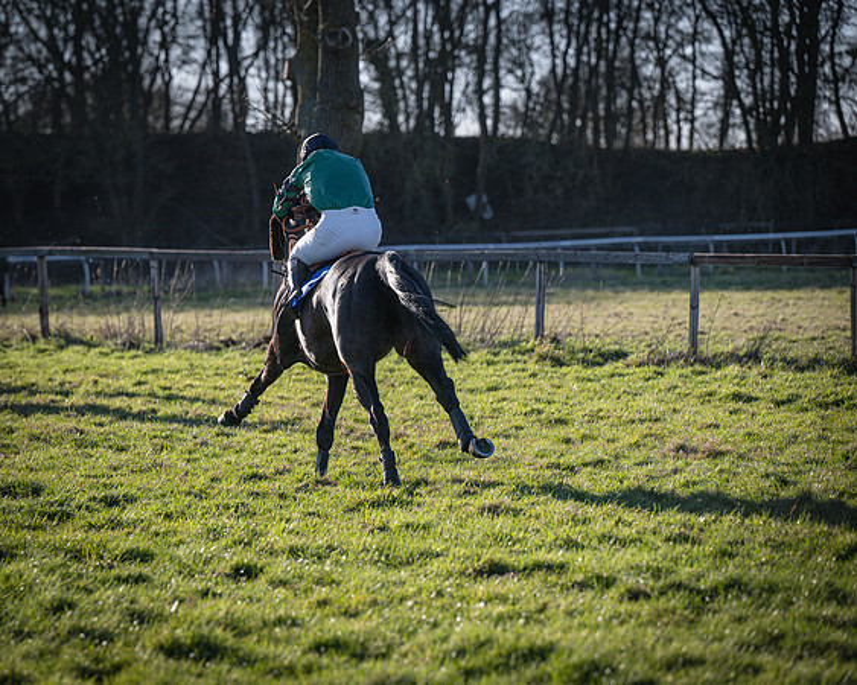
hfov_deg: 10.8
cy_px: 339
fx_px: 4516
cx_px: 359
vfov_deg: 8.7
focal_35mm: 178
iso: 200
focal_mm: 150
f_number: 4
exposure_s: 1/2500
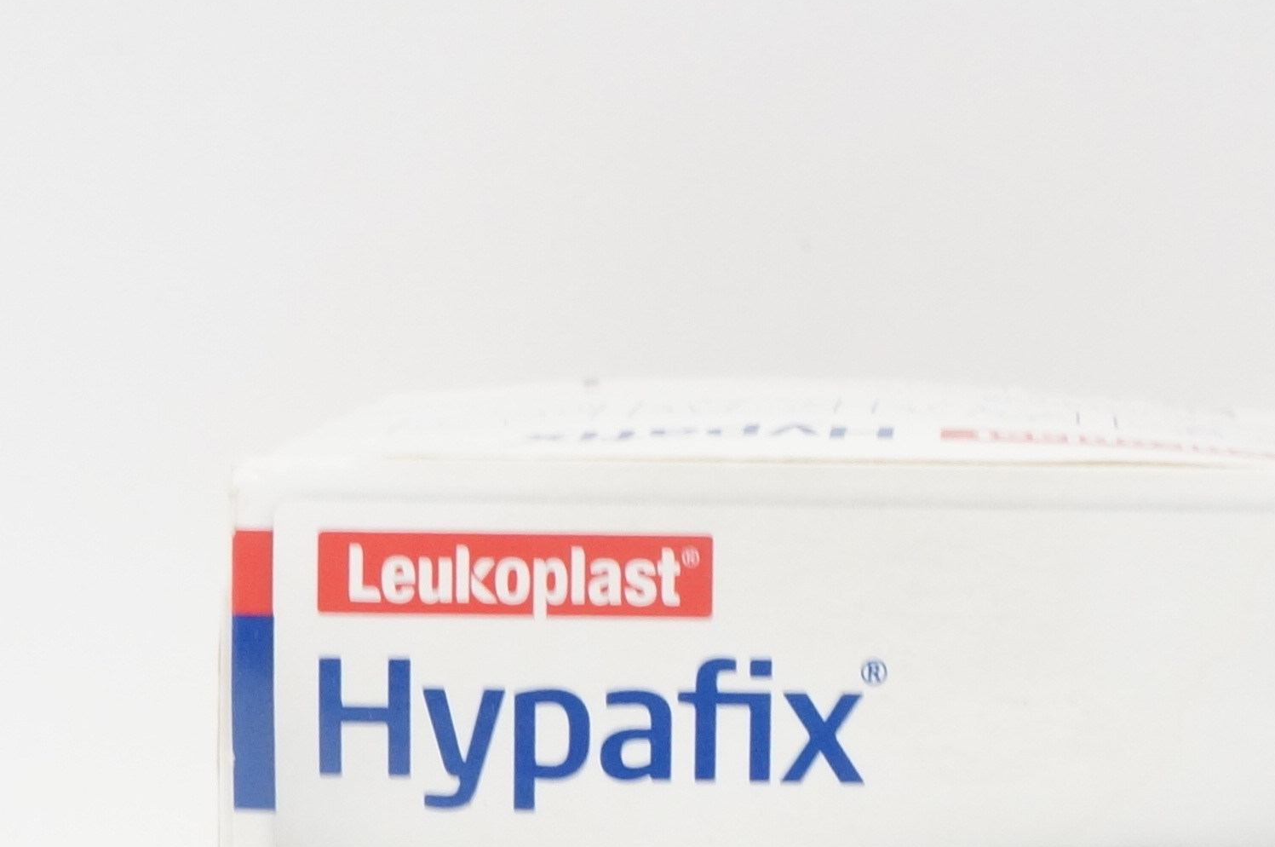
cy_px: 1040
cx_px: 797
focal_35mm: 128
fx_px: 4527
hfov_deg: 16.0
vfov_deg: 10.5
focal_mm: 26
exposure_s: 1/20
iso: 800
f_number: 11
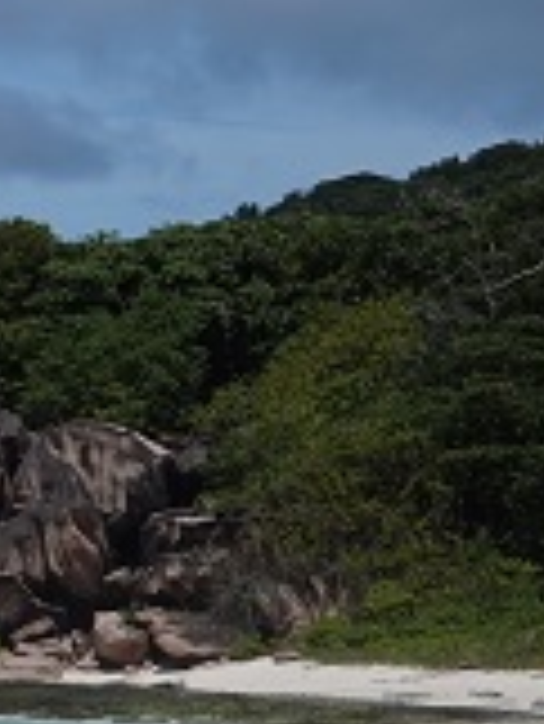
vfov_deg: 9.6
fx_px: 4290
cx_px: -1221
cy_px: 375
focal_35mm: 205
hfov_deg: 6.5
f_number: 11
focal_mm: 28
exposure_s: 1/320
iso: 100
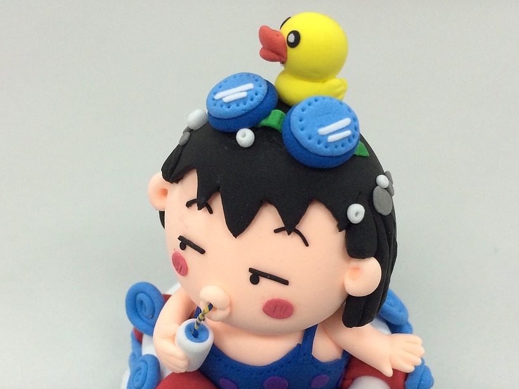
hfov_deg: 42.0
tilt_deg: -46.8
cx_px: 234
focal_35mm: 45
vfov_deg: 31.7
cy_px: 283
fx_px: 675
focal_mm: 4.15
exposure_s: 1/33
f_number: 2.2
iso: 80
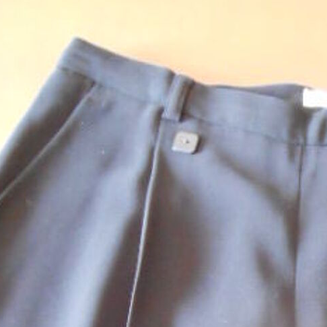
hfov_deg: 25.9
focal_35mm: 63
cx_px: 328
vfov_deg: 24.0
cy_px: 424
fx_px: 673
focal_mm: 4.6
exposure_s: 1/5
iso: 800
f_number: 3.5
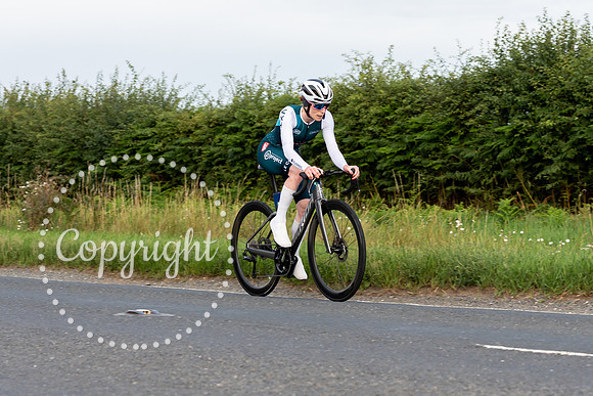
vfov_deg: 12.0
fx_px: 1882
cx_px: 329
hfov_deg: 17.9
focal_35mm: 114
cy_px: 168
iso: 125
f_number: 4
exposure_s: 1/640
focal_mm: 54
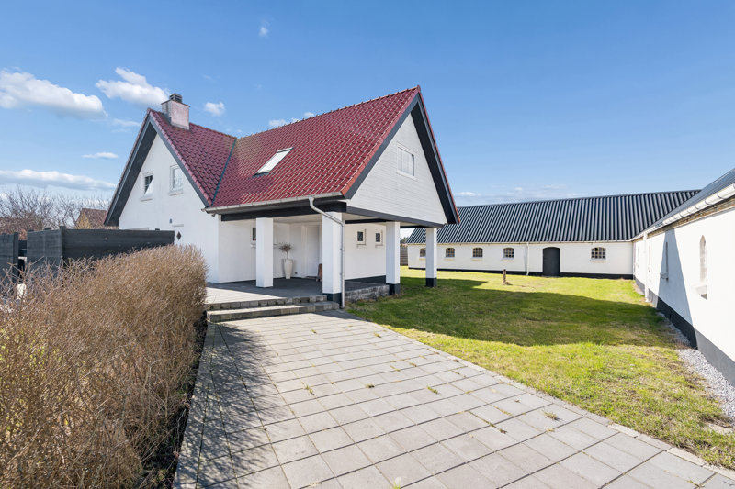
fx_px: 327
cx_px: 368
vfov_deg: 73.7
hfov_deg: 96.7
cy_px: 244
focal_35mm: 16
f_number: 6.3
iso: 80
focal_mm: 16
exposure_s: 1/160
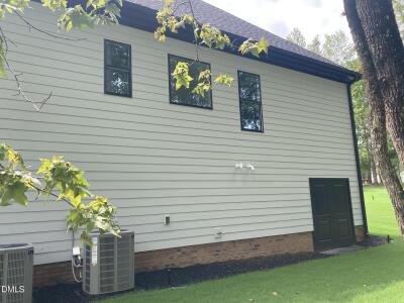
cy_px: 152
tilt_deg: +8.8
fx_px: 327
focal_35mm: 28
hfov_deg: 63.4
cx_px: 202
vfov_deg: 49.7
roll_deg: +2.5
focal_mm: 3.99
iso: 20
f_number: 1.8
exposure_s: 1/476
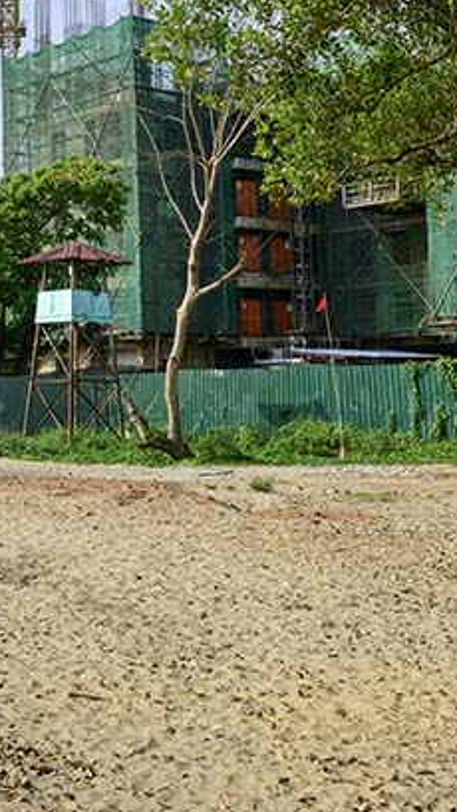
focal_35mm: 59
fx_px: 1271
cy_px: 248
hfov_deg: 19.5
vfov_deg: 35.0
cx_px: -56
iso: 220
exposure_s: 1/800
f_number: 9
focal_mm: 24
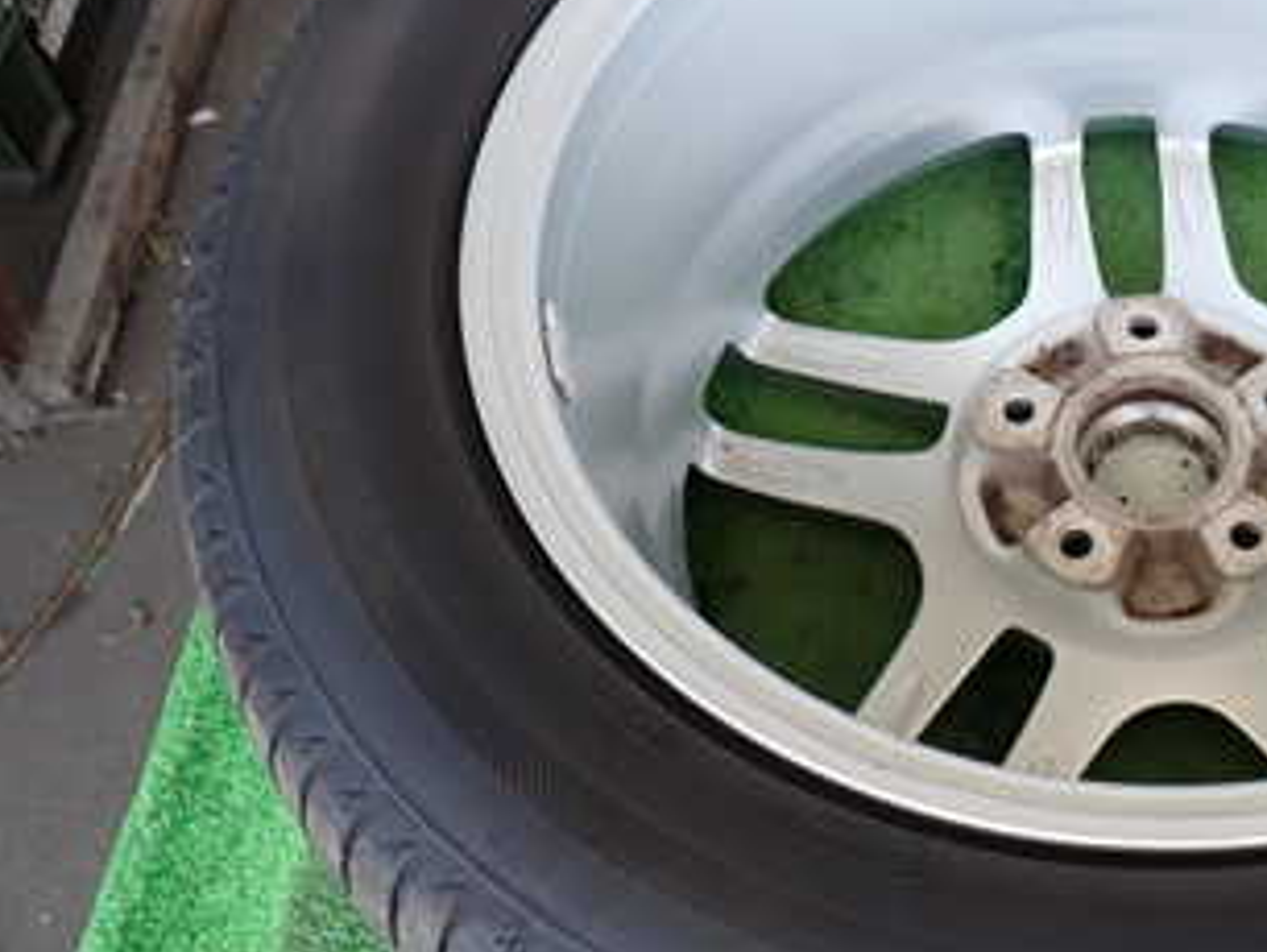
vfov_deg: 29.7
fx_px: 1795
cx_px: 1172
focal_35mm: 49
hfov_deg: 36.2
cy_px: 435
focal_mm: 4.5
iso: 100
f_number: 2
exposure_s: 1/60
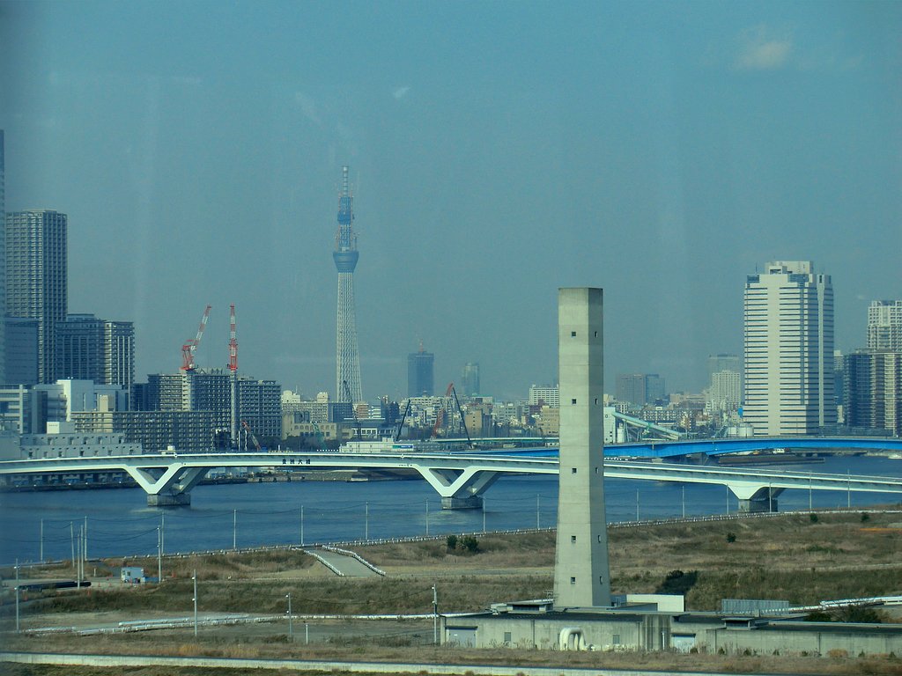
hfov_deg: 13.6
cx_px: 451
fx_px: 3778
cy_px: 338
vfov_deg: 10.2
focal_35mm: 145
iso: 64
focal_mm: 25.9
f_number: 4.6
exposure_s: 1/320
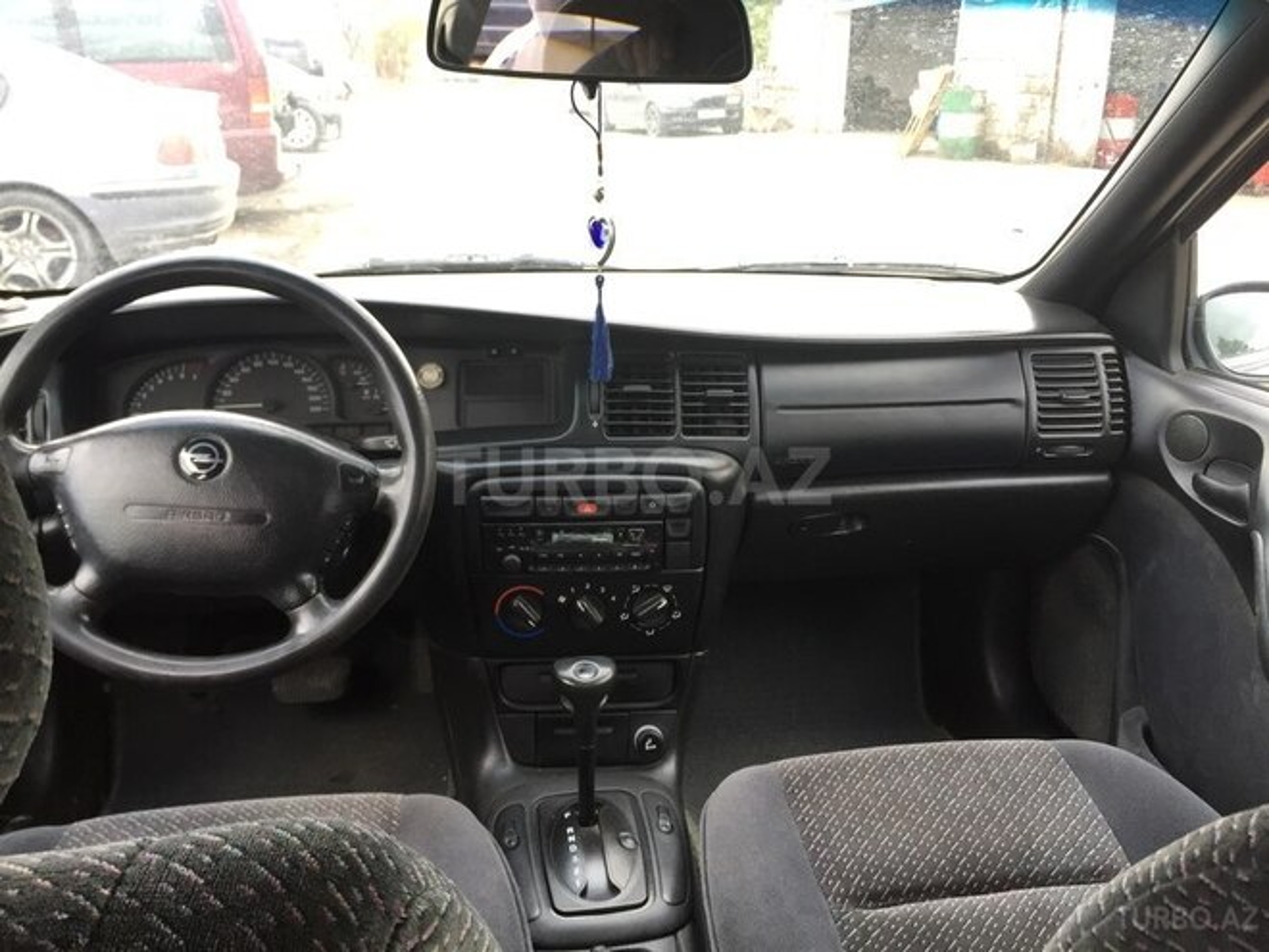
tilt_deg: -20.7
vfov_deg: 48.2
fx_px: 1063
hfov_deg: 61.7
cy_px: 476
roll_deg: -2.8
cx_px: 634
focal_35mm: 29
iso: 32
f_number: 2.2
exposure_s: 1/33
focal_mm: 4.15
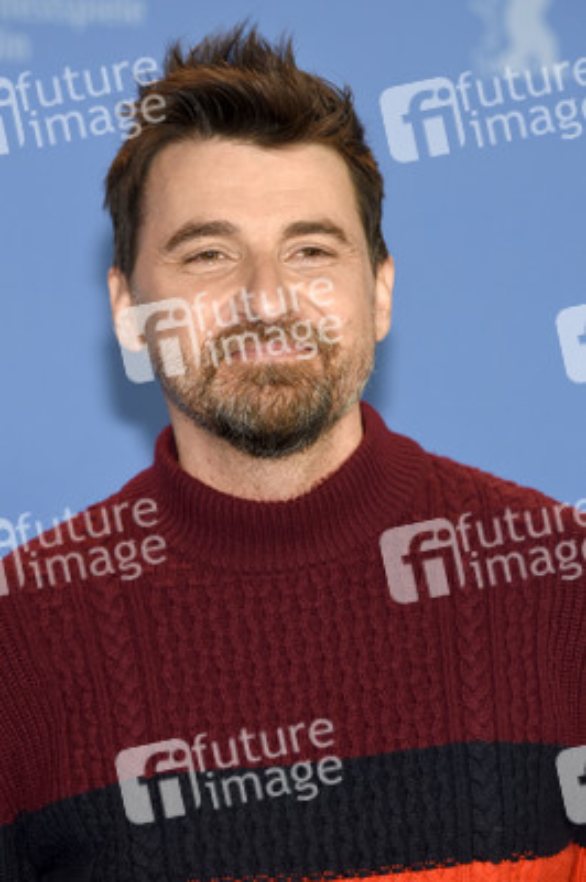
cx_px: 293
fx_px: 5503
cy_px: 441
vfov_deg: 9.2
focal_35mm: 225
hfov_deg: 6.1
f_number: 3.5
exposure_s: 1/400
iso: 640
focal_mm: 150
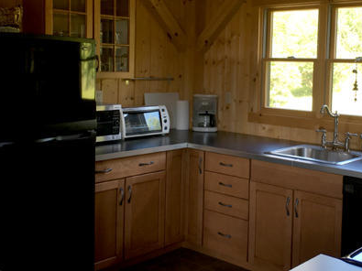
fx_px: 491
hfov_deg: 39.9
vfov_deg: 30.7
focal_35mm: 47
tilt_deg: -3.2
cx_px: 247
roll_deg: -1.2
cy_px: 103
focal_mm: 4.15
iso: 32
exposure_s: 1/30
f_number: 2.2
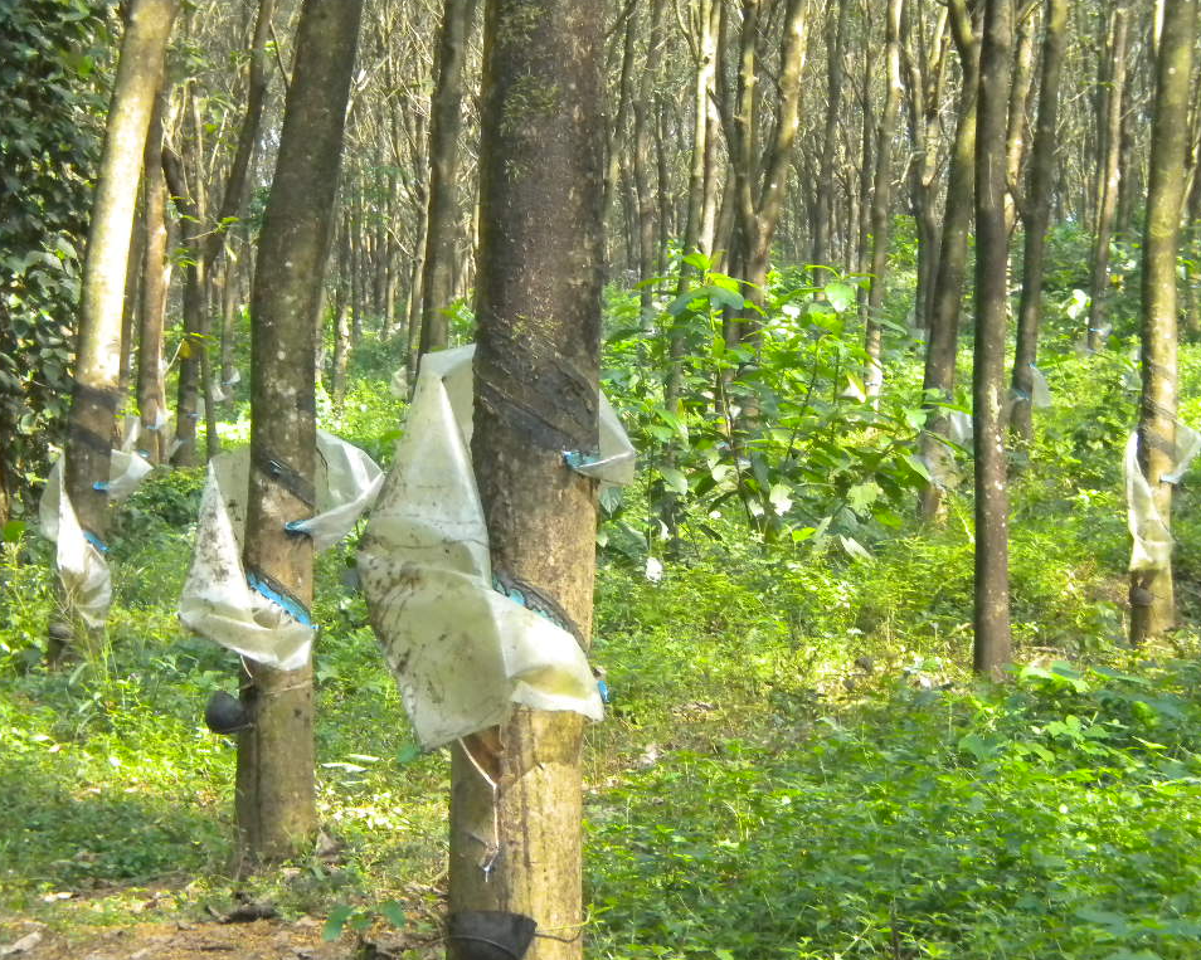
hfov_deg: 17.5
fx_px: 3910
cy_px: 479
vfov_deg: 14.0
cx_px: 573
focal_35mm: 110
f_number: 5.9
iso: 494
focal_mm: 18.9
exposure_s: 1/125
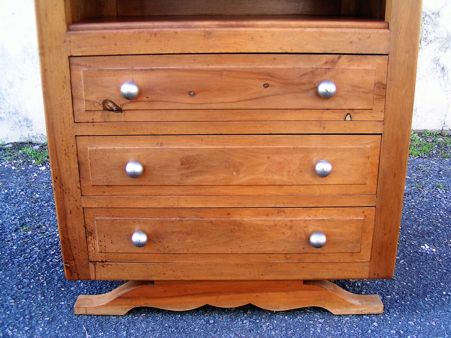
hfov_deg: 49.0
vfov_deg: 37.7
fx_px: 495
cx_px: 226
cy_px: 169
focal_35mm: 38
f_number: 3.2
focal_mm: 5.8
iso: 50
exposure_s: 1/60
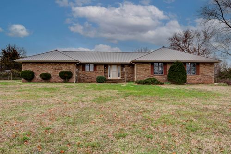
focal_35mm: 26
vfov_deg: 49.5
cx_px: 116
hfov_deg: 69.4
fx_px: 167
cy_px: 77
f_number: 6.3
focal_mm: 26
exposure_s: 1/200
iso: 100
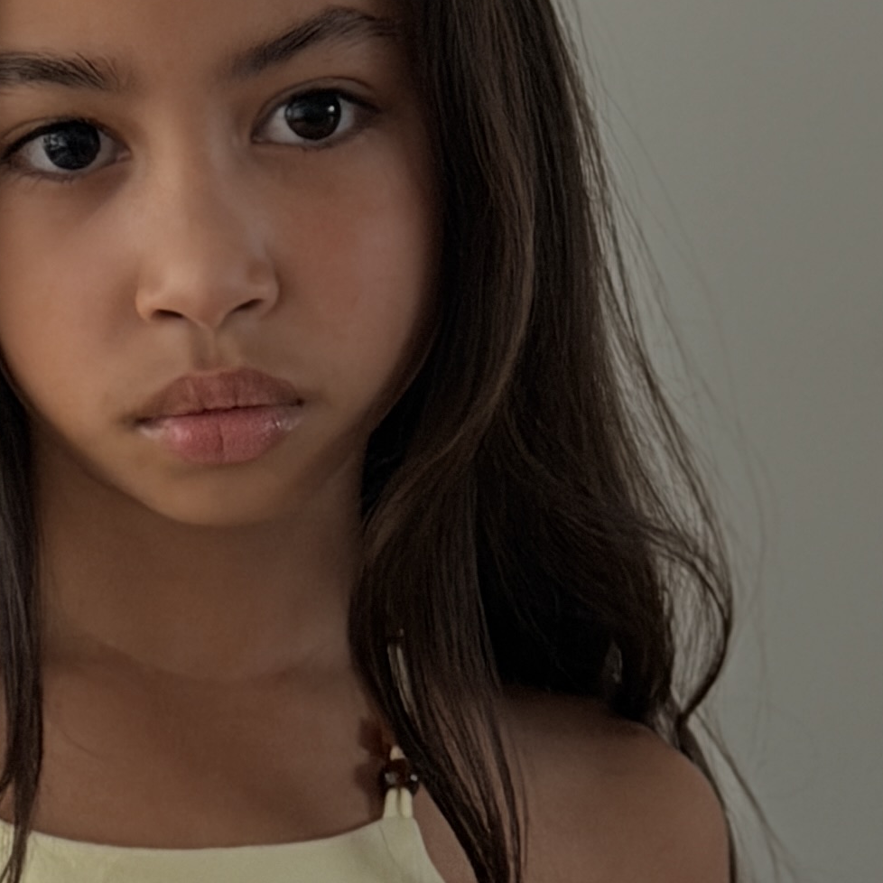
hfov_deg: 10.0
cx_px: 196
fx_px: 5050
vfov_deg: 9.9
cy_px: -13
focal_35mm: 175
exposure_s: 1/60
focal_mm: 6.76
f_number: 1.78
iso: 125
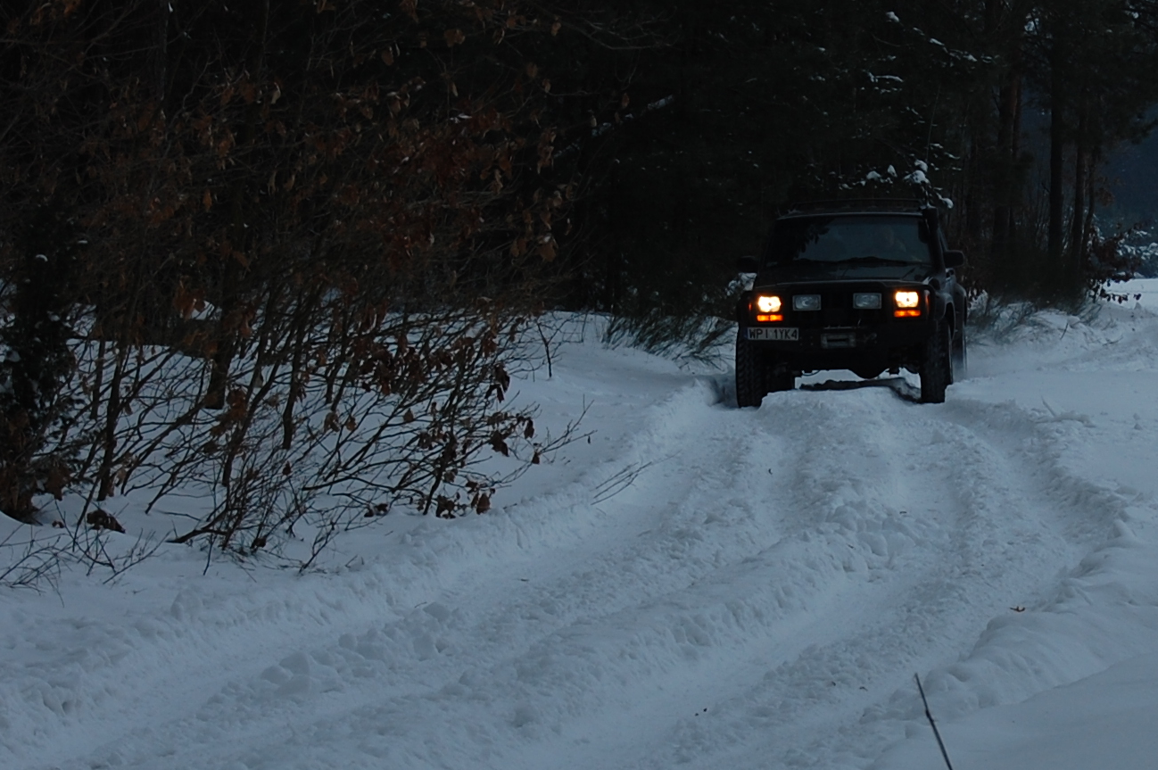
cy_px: 321
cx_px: 756
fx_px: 6143
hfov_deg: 10.8
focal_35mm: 191
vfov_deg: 7.2
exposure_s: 1/200
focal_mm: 55
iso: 200
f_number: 7.1
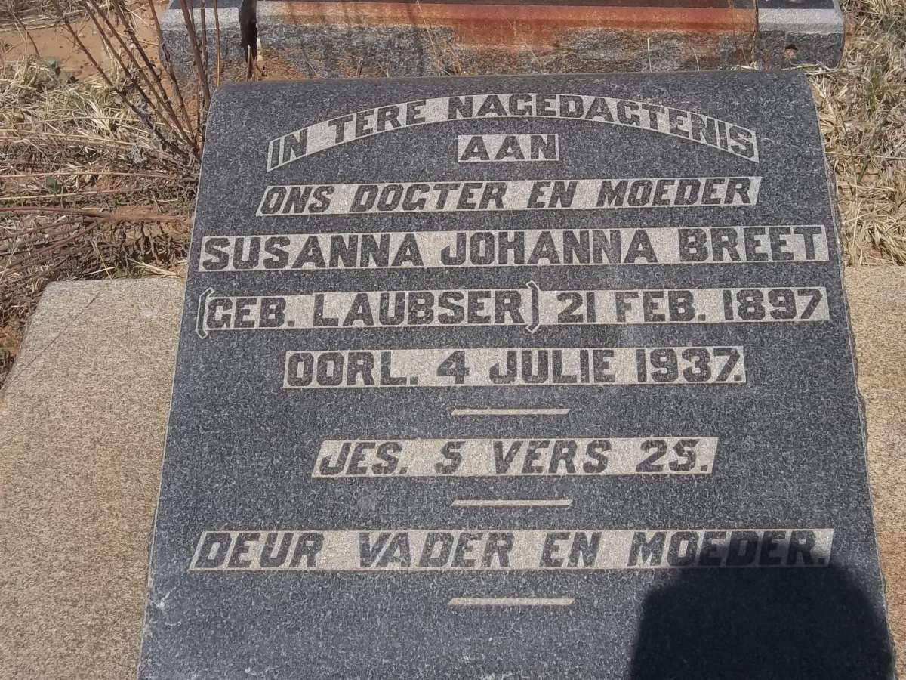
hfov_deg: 38.2
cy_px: 340
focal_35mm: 50
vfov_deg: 29.1
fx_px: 1309
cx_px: 453
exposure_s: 1/500
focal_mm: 8.8
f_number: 7
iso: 80
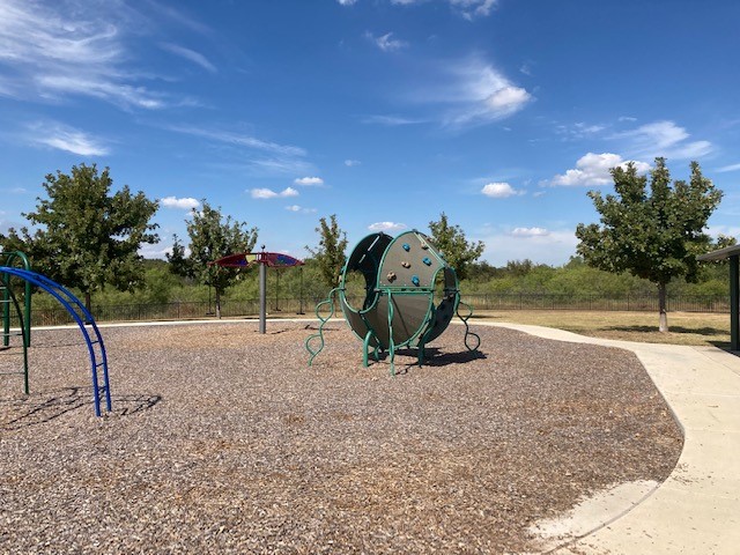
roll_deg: +0.0
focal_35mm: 28
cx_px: 370
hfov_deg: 63.4
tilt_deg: +0.5
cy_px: 278
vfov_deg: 49.7
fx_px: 599
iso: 20
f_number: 1.8
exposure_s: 1/2558
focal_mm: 3.99
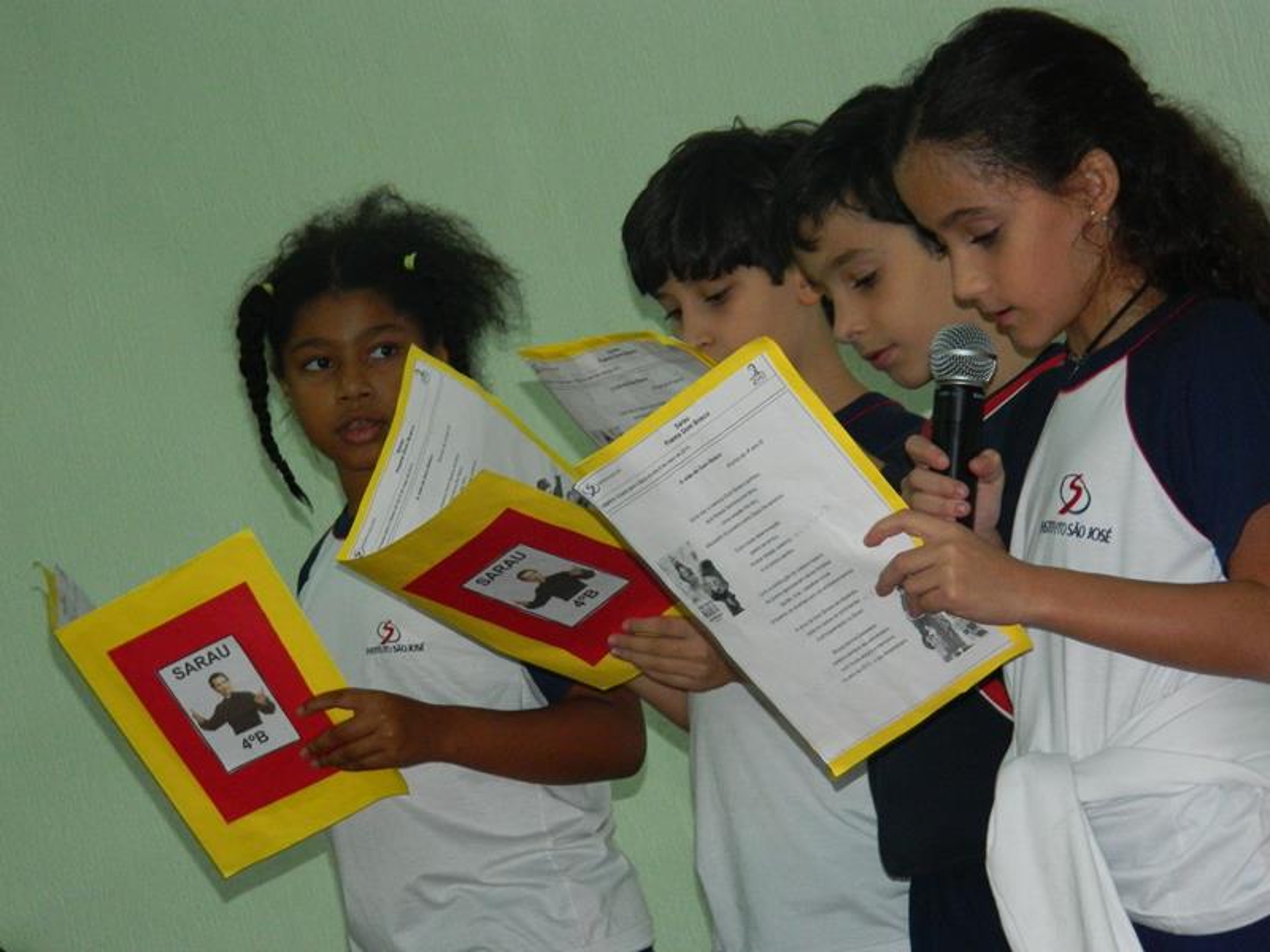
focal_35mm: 150
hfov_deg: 13.2
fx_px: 5503
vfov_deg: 9.9
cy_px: 476
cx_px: 635
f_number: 4.9
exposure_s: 1/60
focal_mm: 27
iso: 400
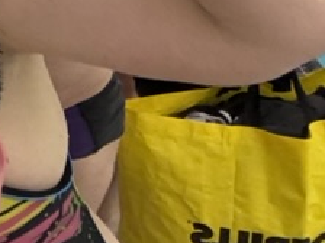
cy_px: -250
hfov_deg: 14.0
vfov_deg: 12.4
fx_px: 986
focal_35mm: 105
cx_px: -416
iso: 250
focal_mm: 2.69
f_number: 1.9
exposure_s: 1/60
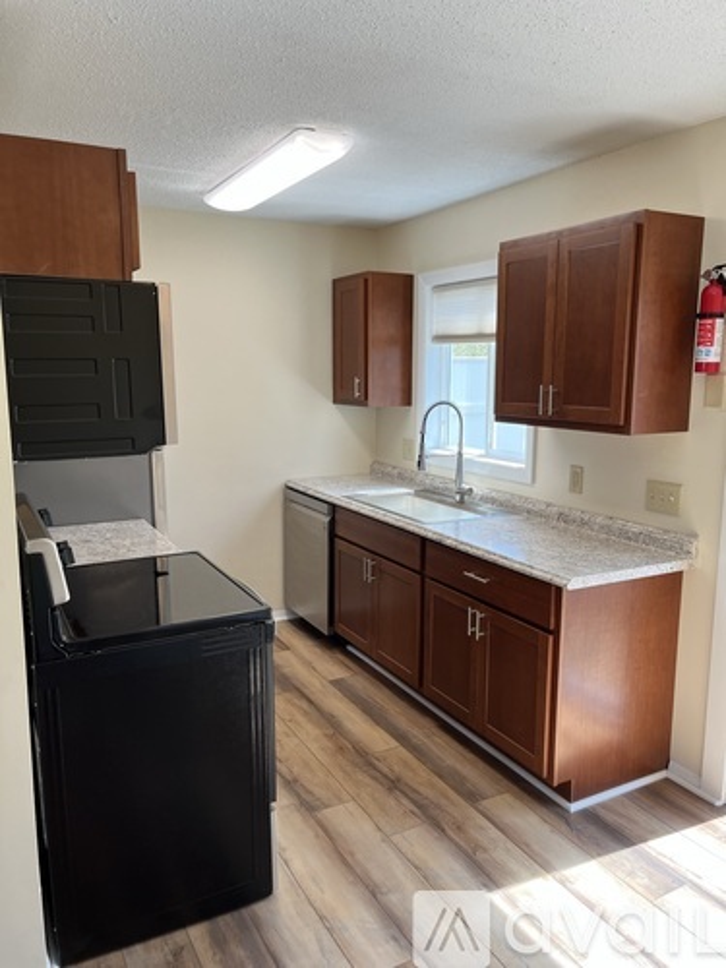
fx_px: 727
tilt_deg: -8.8
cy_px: 484
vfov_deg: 67.3
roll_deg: +1.8
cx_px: 363
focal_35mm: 26
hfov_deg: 53.1
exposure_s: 1/120
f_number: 1.6
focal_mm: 5.1
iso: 40
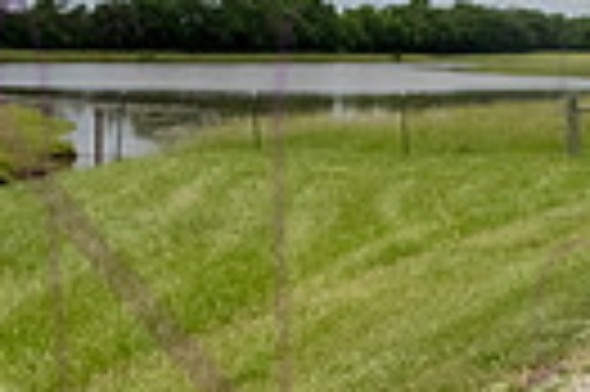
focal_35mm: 62
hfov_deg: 27.8
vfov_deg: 21.5
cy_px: 61
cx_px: 734
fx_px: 1015
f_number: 22
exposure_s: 1/320
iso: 1000
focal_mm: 14
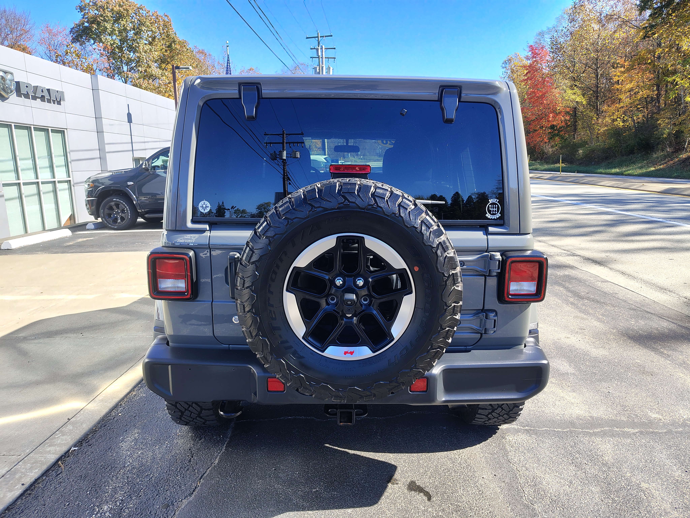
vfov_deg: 56.8
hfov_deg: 71.6
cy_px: 259
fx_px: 478
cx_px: 345
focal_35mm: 24
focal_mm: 5.56
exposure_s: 1/327
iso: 100
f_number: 1.8
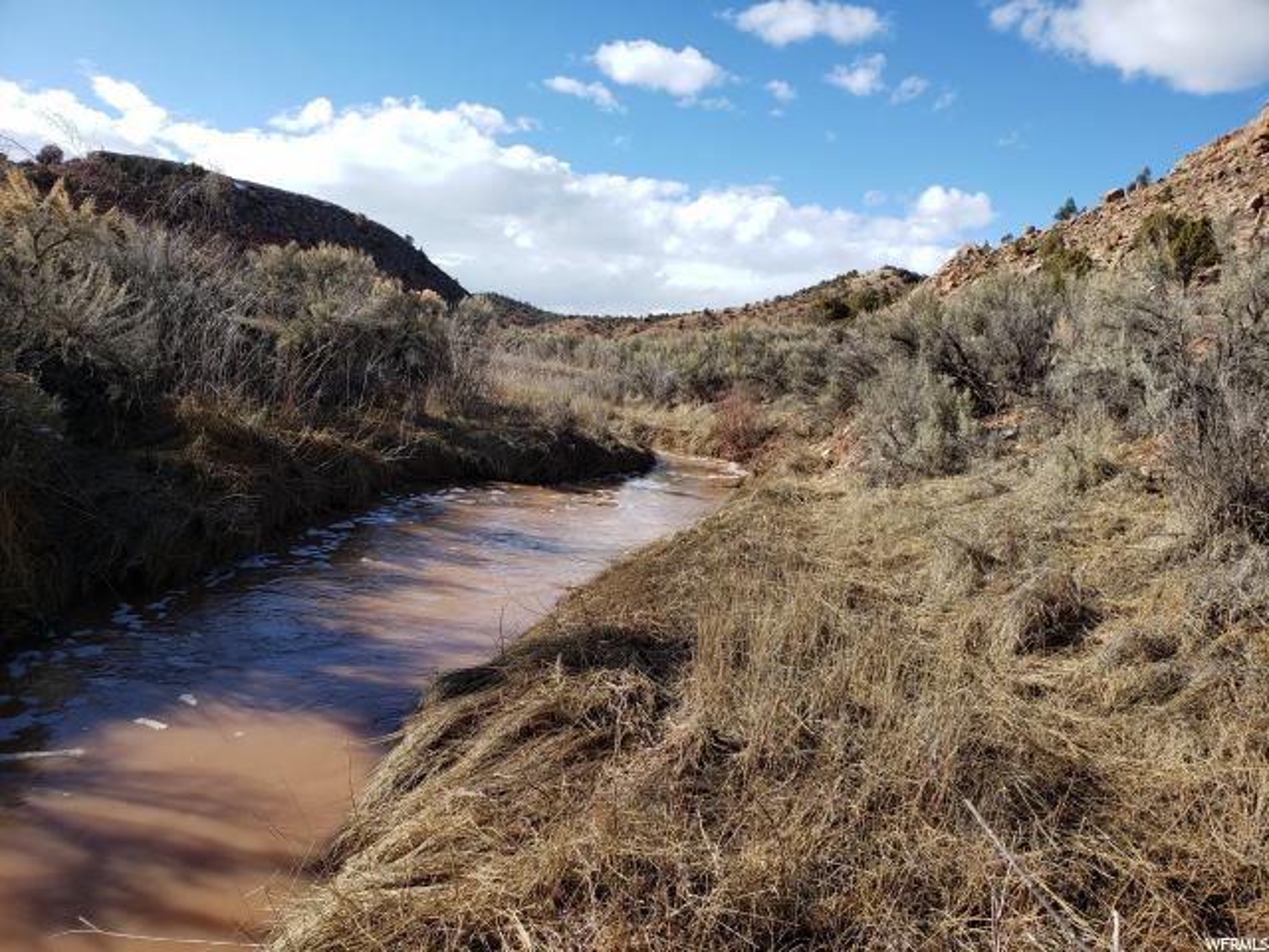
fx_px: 953
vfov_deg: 53.1
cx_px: 634
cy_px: 476
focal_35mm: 26
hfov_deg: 67.3
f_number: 2.4
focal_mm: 4.3
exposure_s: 1/1084
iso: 50
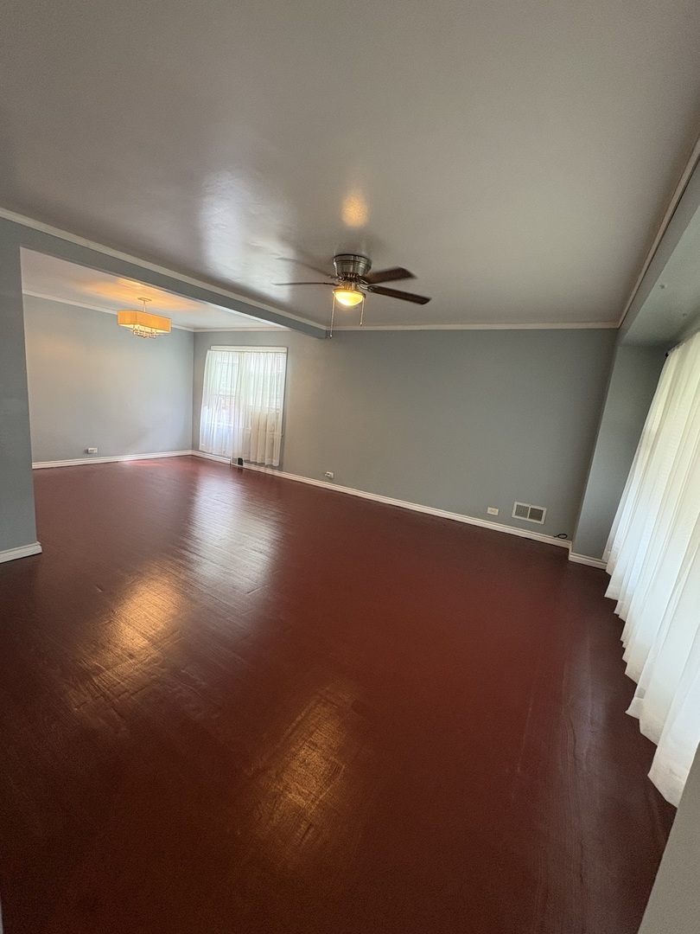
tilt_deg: -10.4
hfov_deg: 85.7
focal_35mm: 14
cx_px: 350
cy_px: 467
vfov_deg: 102.1
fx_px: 377
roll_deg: -5.8
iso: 250
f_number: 2.2
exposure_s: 1/60
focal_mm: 2.22
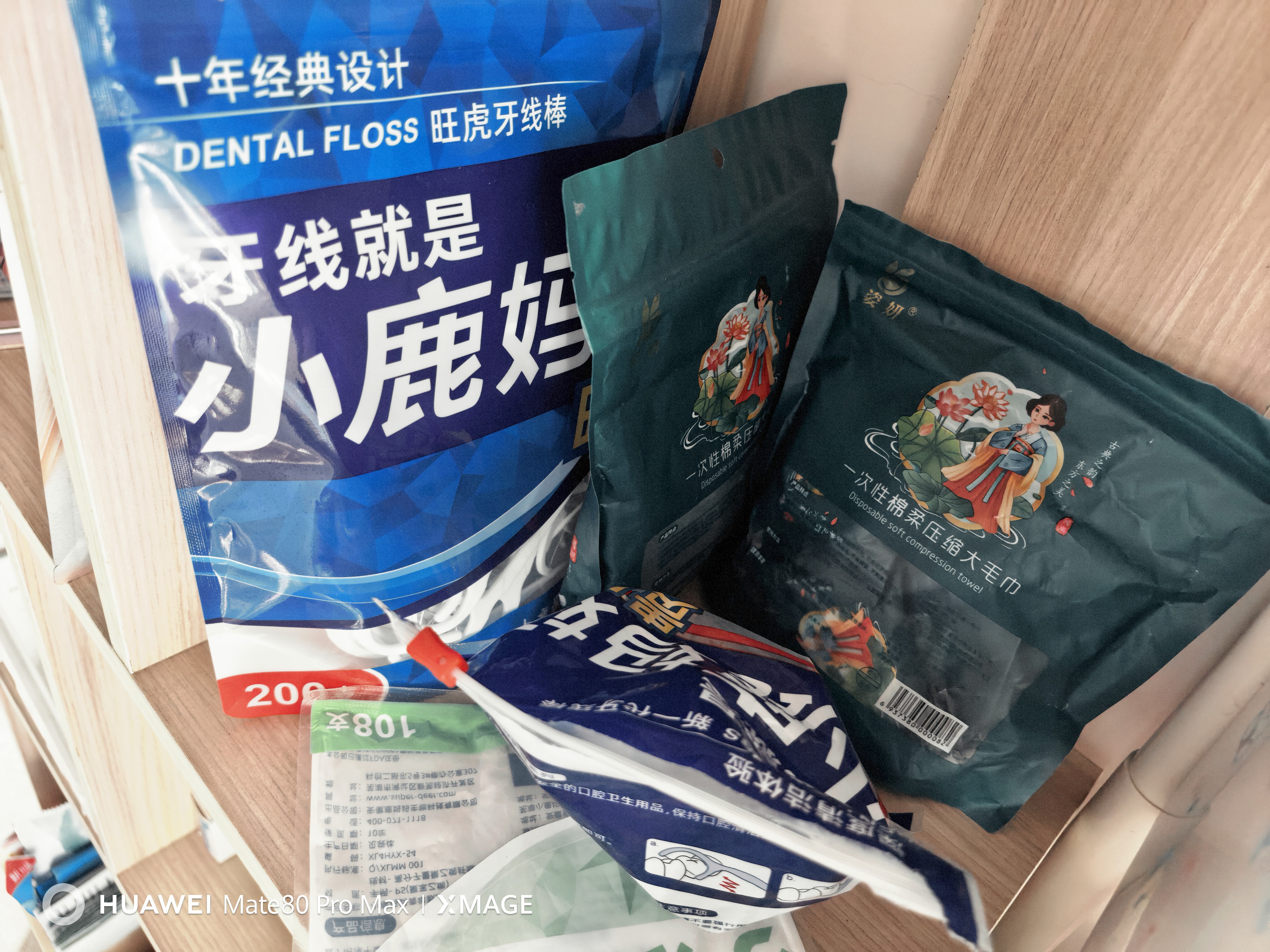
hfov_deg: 71.6
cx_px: 635
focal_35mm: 24
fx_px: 881
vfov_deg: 56.8
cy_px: 476
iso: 125
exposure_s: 1/50
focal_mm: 6.98
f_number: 2
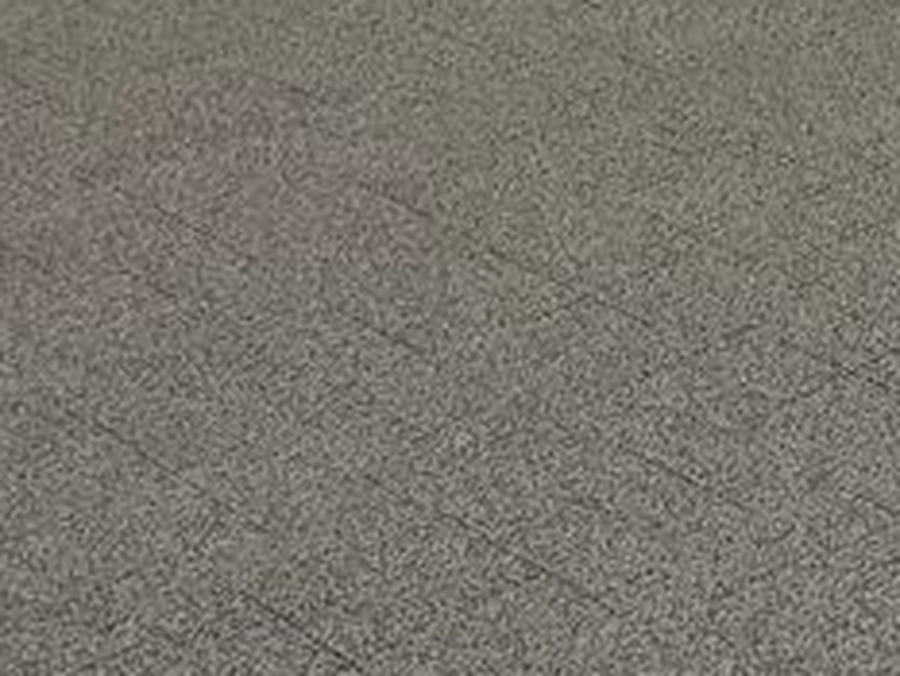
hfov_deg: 15.5
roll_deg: +3.4
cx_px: 966
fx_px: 3226
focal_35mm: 124
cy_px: -720
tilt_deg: -8.6
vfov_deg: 10.8
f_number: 1.6
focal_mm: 5.1
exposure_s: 1/100
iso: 80
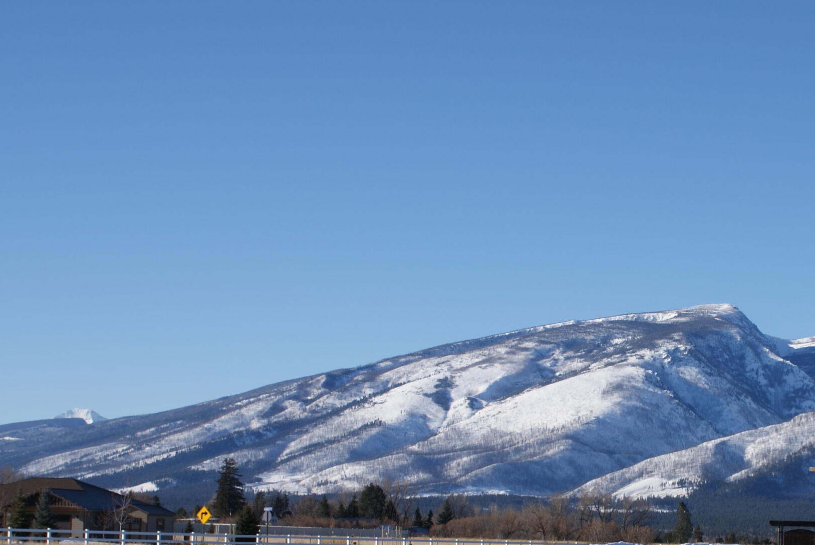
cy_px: 413
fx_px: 1881
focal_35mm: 83
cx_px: 712
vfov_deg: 16.4
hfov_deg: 23.9
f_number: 9
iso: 100
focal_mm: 30
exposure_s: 1/320
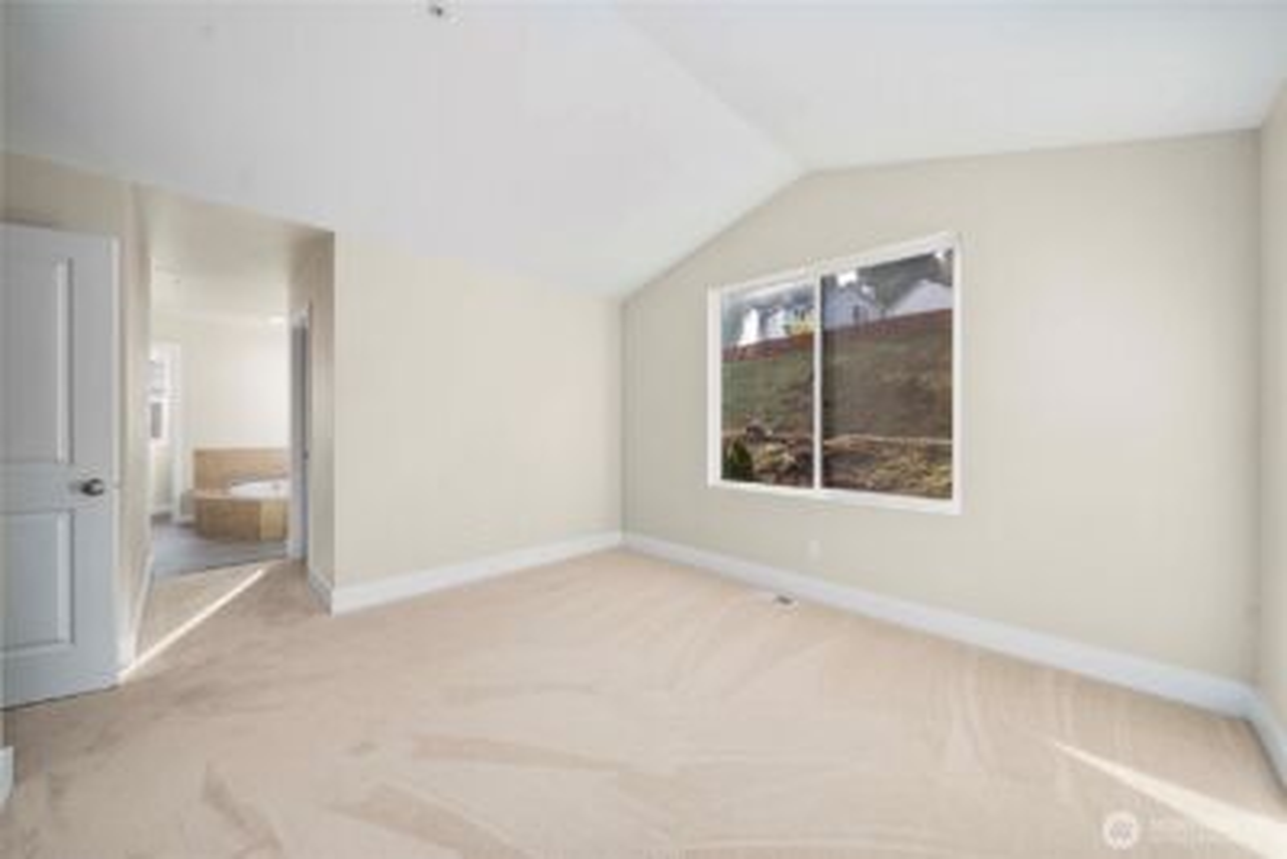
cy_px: 430
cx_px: 644
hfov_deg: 112.6
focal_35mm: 12
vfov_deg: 90.1
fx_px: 429
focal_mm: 12
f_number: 6.3
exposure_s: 1/160
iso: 80
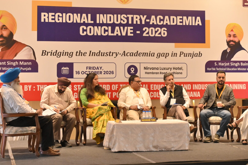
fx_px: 565
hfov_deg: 24.7
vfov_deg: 16.7
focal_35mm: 82
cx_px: 144
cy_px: 69
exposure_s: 1/200
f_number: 4.5
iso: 2500
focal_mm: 52
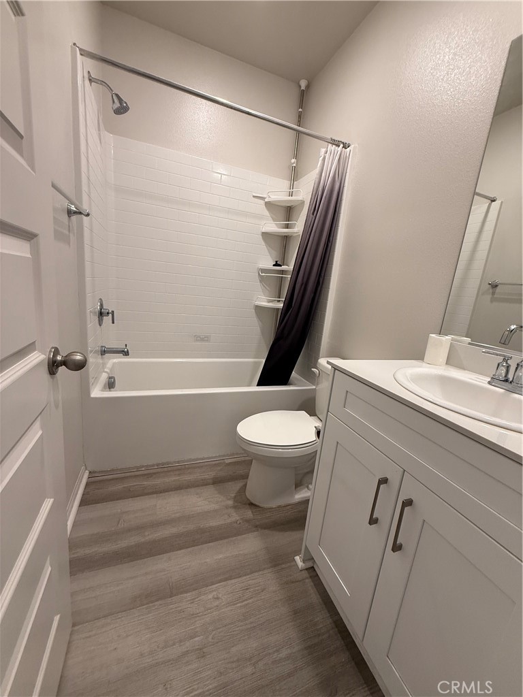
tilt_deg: -11.6
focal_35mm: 14
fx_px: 282
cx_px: 262
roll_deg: -5.9
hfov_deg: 85.7
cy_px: 348
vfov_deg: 102.1
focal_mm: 2.22
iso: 200
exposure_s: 1/60
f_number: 2.2
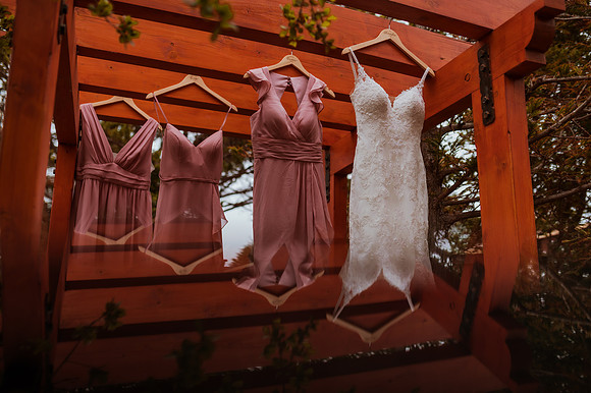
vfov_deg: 37.8
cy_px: 196
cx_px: 296
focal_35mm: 35
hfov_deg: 54.5
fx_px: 574
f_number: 2.2
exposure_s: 1/1250
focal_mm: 35
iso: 100
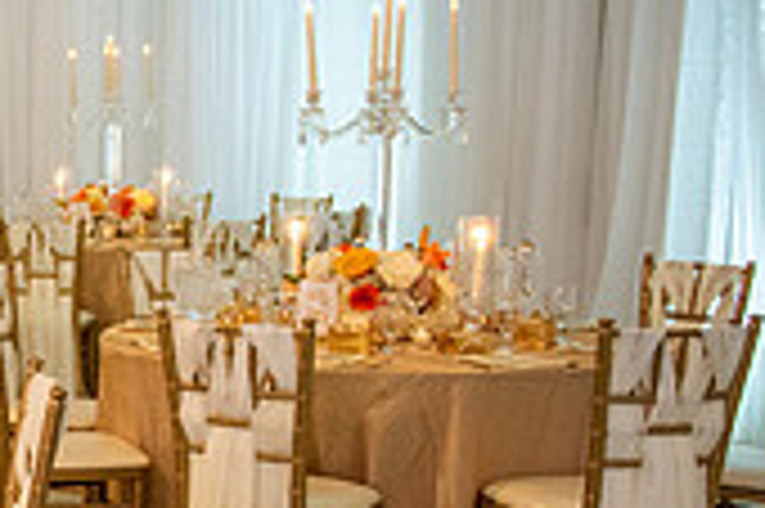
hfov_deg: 20.1
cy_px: 366
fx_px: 1741
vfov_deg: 16.6
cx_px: -490
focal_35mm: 82
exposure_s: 1/125
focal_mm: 24
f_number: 3.2
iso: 1600
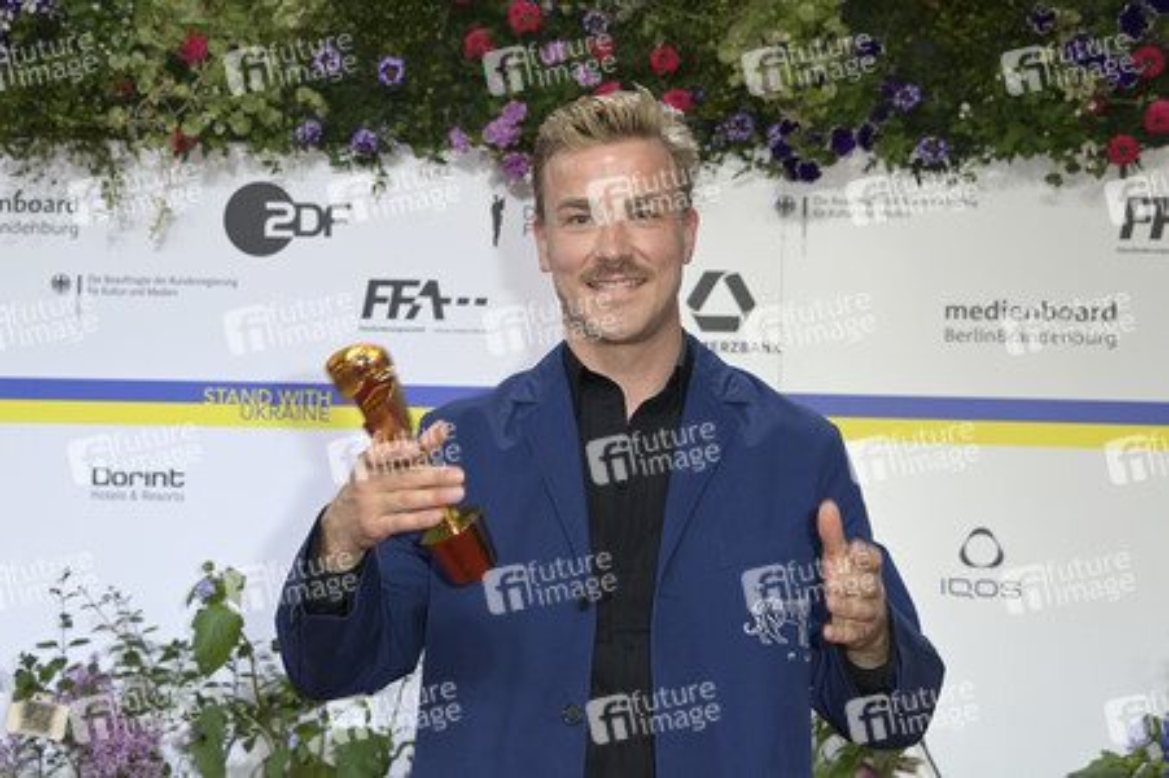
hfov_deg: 31.0
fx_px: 2109
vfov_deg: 20.9
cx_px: 584
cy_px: 389
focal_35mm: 65
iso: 800
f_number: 6.3
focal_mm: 65
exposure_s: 1/250
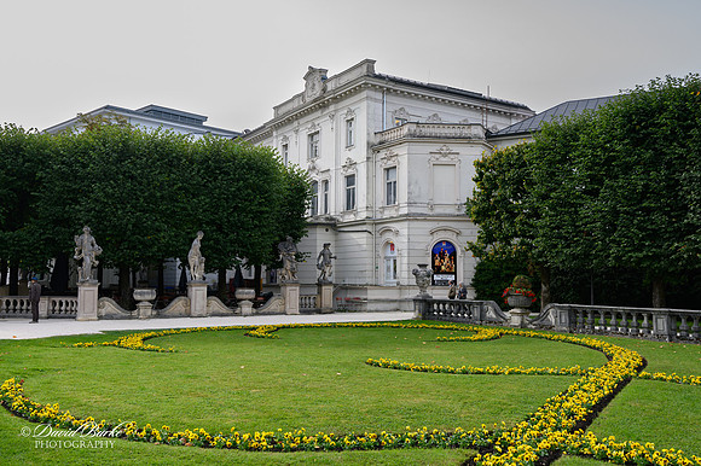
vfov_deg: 42.3
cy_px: 233
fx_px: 603
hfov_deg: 60.3
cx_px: 350
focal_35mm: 31
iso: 360
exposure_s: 1/200
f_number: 9
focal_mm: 21
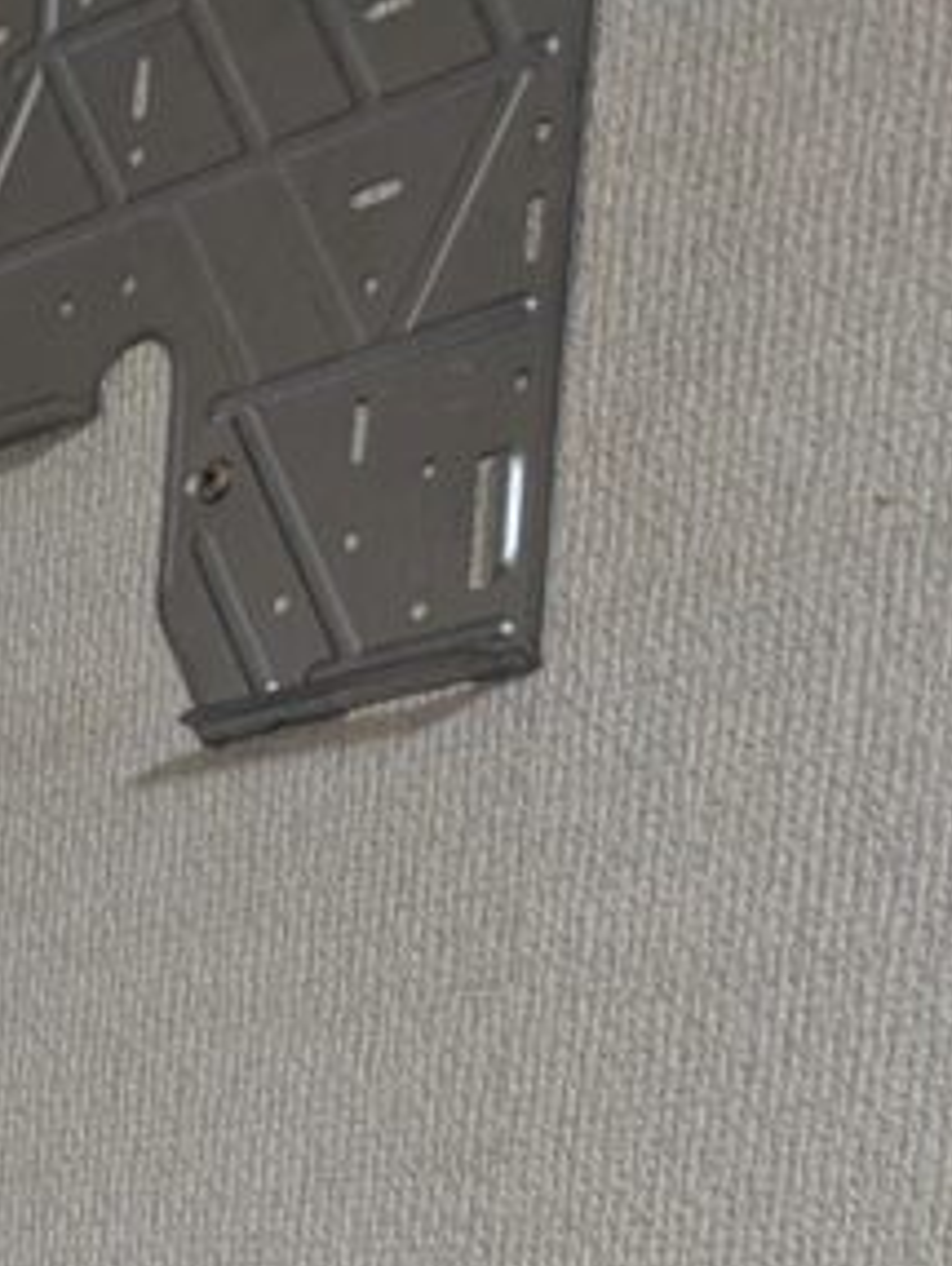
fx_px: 3149
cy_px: 2258
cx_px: -494
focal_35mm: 86
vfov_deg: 18.2
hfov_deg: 15.8
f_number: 1.85
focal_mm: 6.81
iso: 1272
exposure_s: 1/169
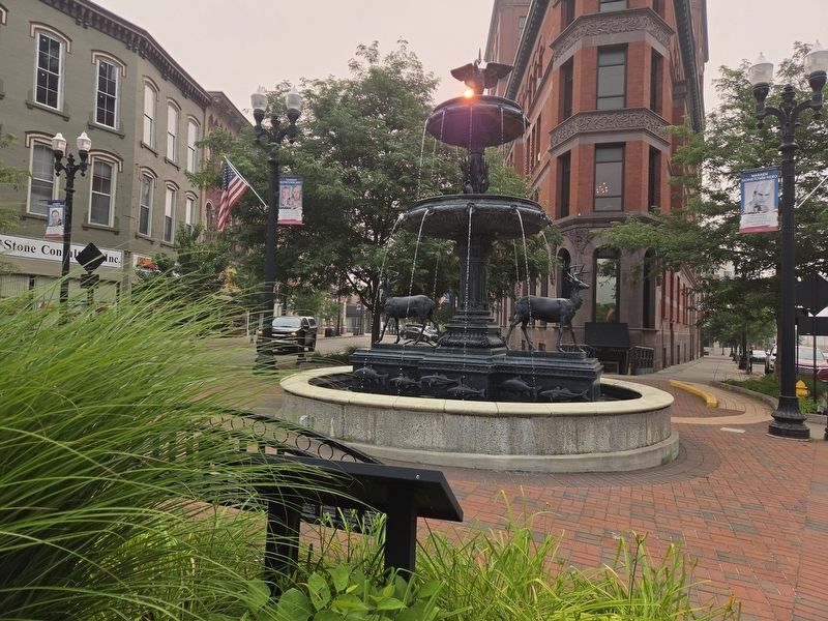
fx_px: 550
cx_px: 414
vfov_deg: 58.9
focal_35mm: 23
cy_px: 310
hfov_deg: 73.9
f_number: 1.8
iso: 80
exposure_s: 1/2483
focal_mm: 5.4
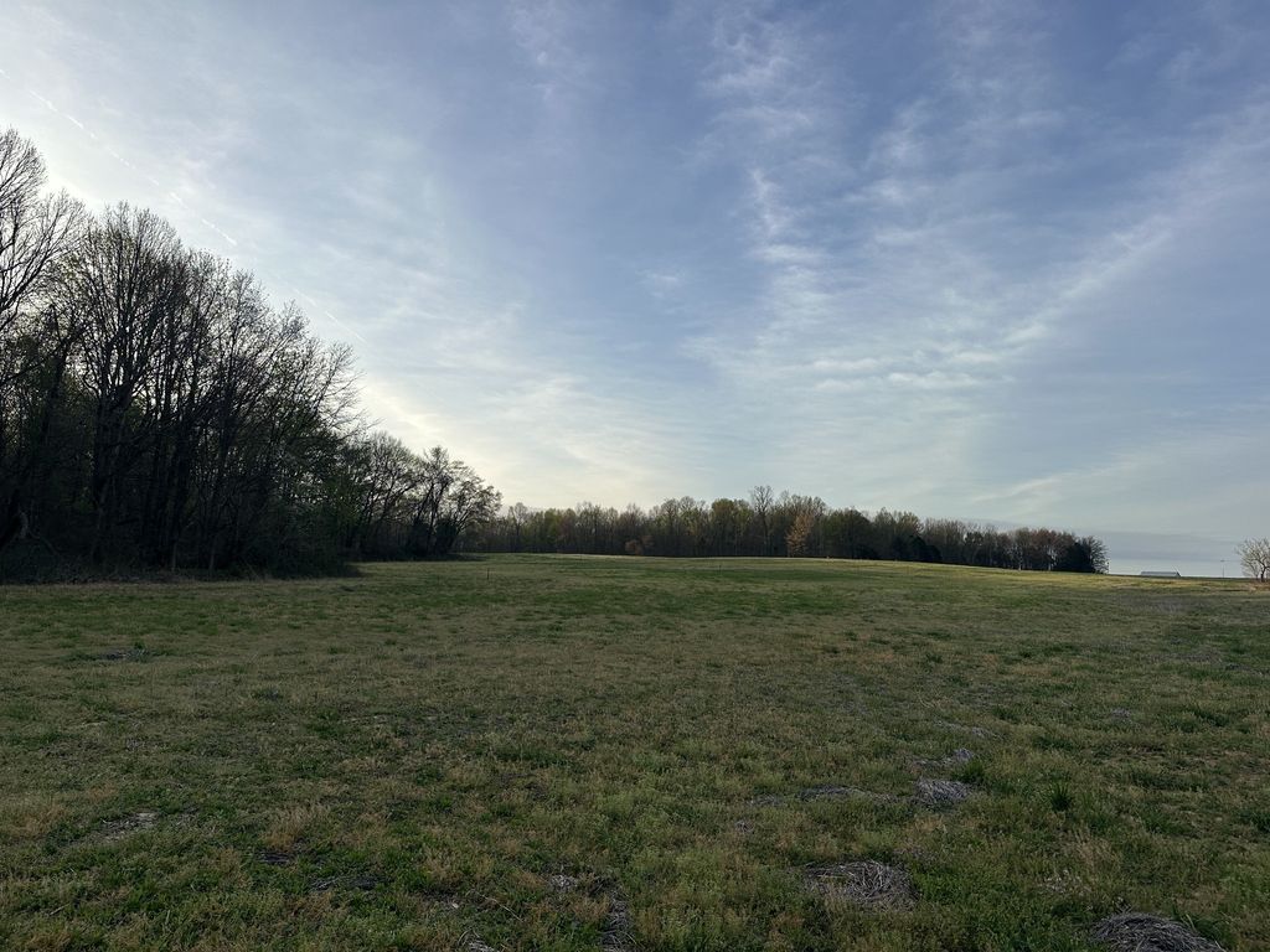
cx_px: 635
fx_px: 881
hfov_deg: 71.6
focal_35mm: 24
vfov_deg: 56.8
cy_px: 476
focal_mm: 6.86
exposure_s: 1/2809
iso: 80
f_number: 1.78
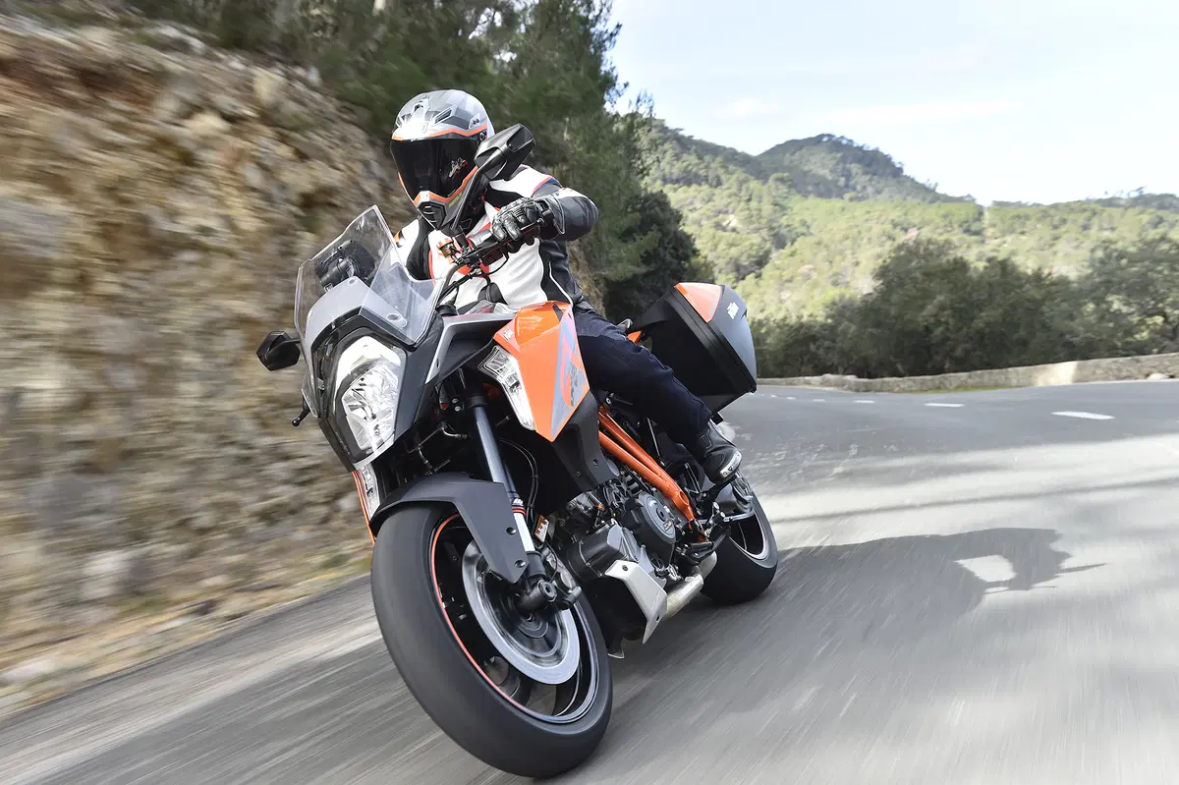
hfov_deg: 54.5
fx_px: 1146
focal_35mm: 35
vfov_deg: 37.8
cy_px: 392
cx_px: 590
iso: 100
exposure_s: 1/80
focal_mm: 35
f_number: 7.1
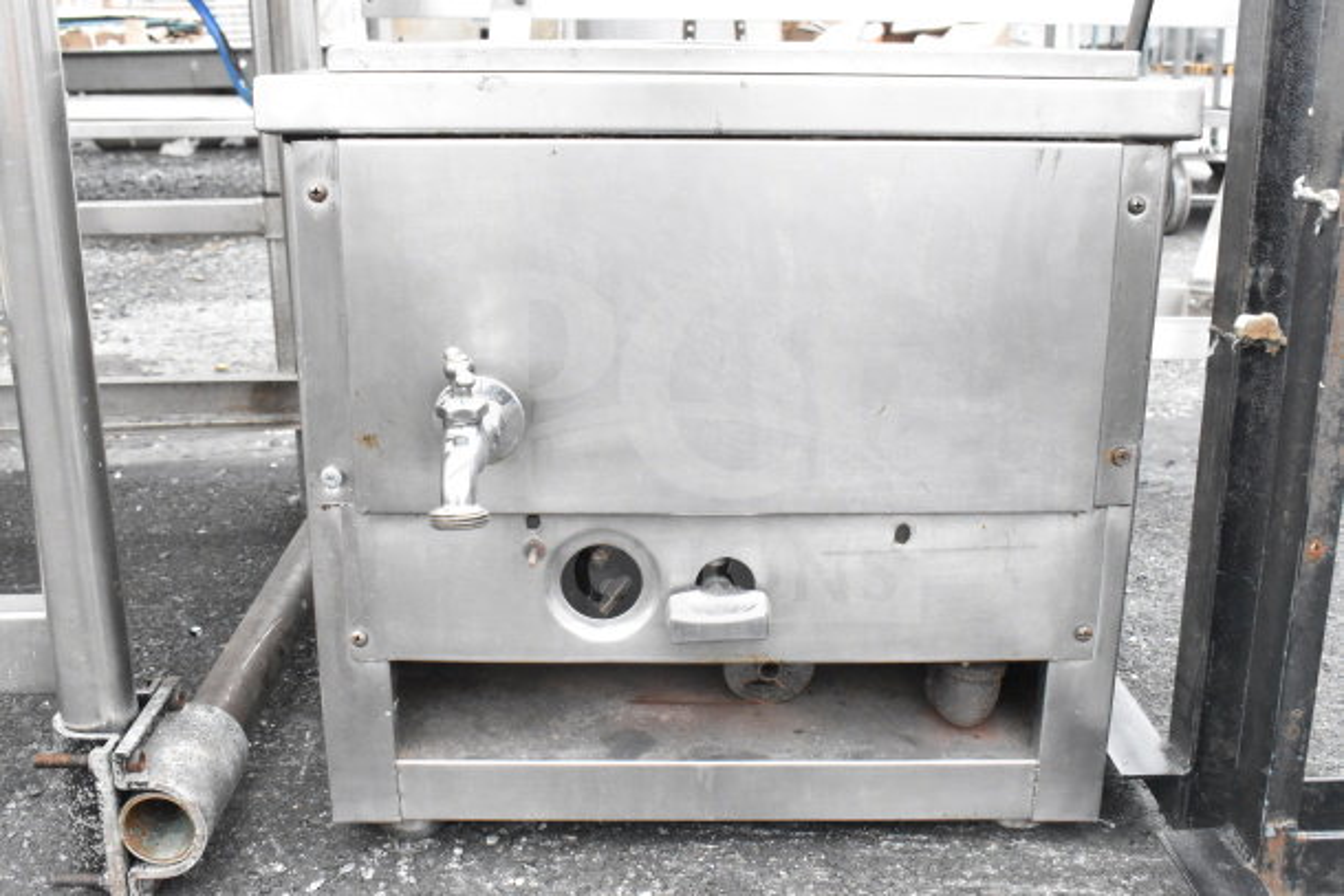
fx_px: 1344
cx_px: 672
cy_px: 448
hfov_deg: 53.1
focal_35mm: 36
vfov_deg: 36.9
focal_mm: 24
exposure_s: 1/640
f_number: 13
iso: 6400
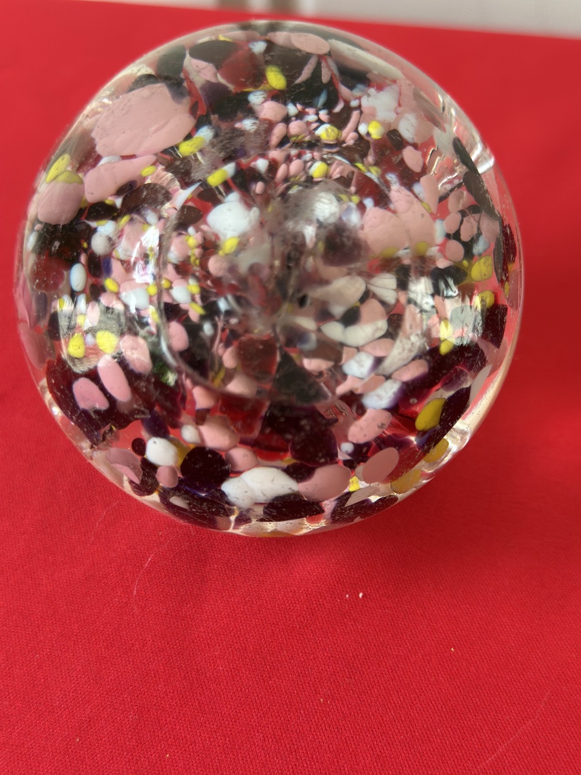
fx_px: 1074
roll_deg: -1.1
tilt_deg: -44.5
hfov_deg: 30.3
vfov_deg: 39.7
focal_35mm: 48
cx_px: 290
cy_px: 388
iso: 125
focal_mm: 6.86
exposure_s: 1/109
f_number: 1.78
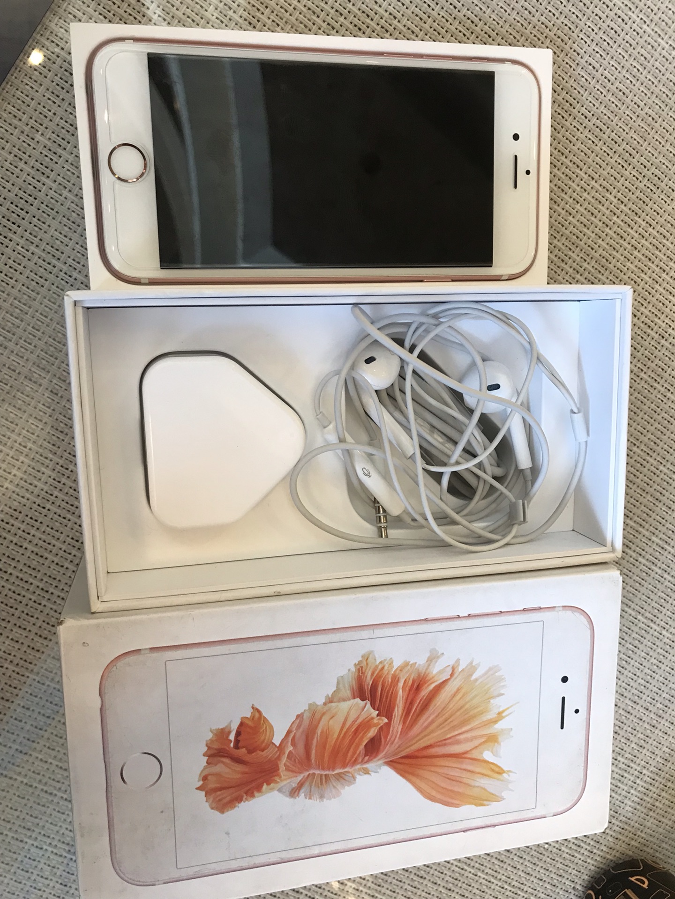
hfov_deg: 49.7
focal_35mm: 28
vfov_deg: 63.4
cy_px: 450
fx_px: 728
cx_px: 338
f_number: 1.8
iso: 40
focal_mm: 3.99
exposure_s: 1/20
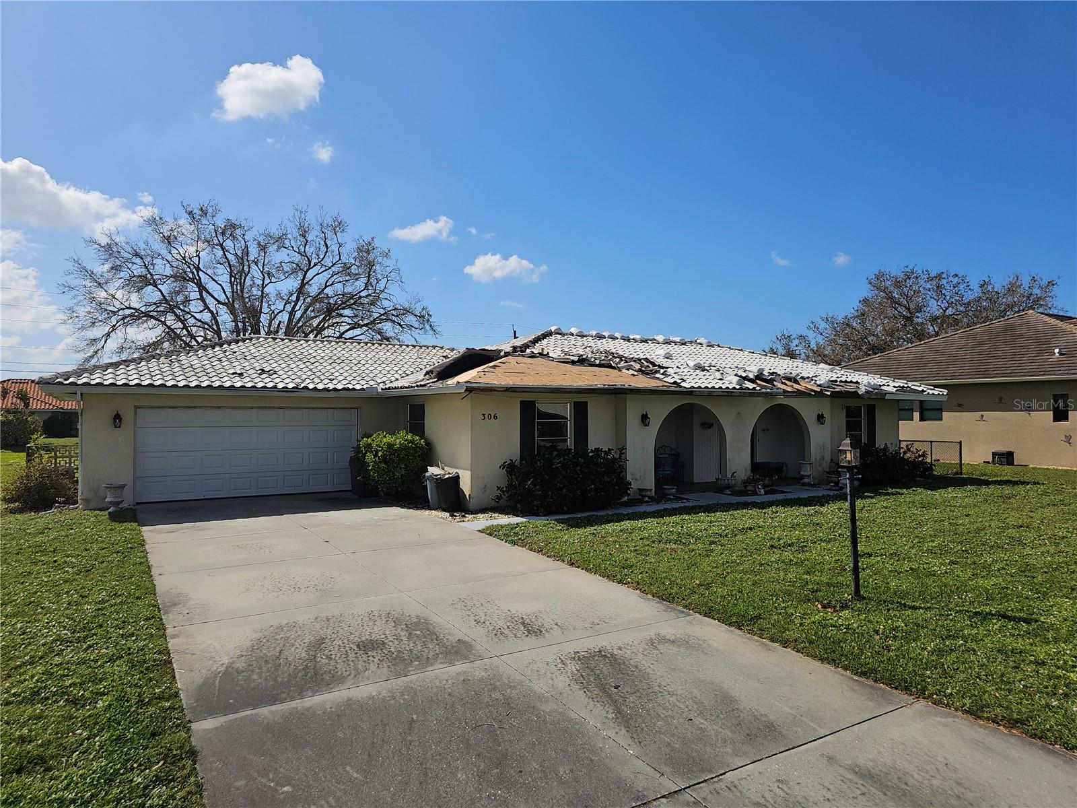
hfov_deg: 73.9
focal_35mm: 23
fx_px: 716
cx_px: 538
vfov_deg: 58.9
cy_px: 404
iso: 10
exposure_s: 1/1580
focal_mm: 6.3
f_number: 1.7
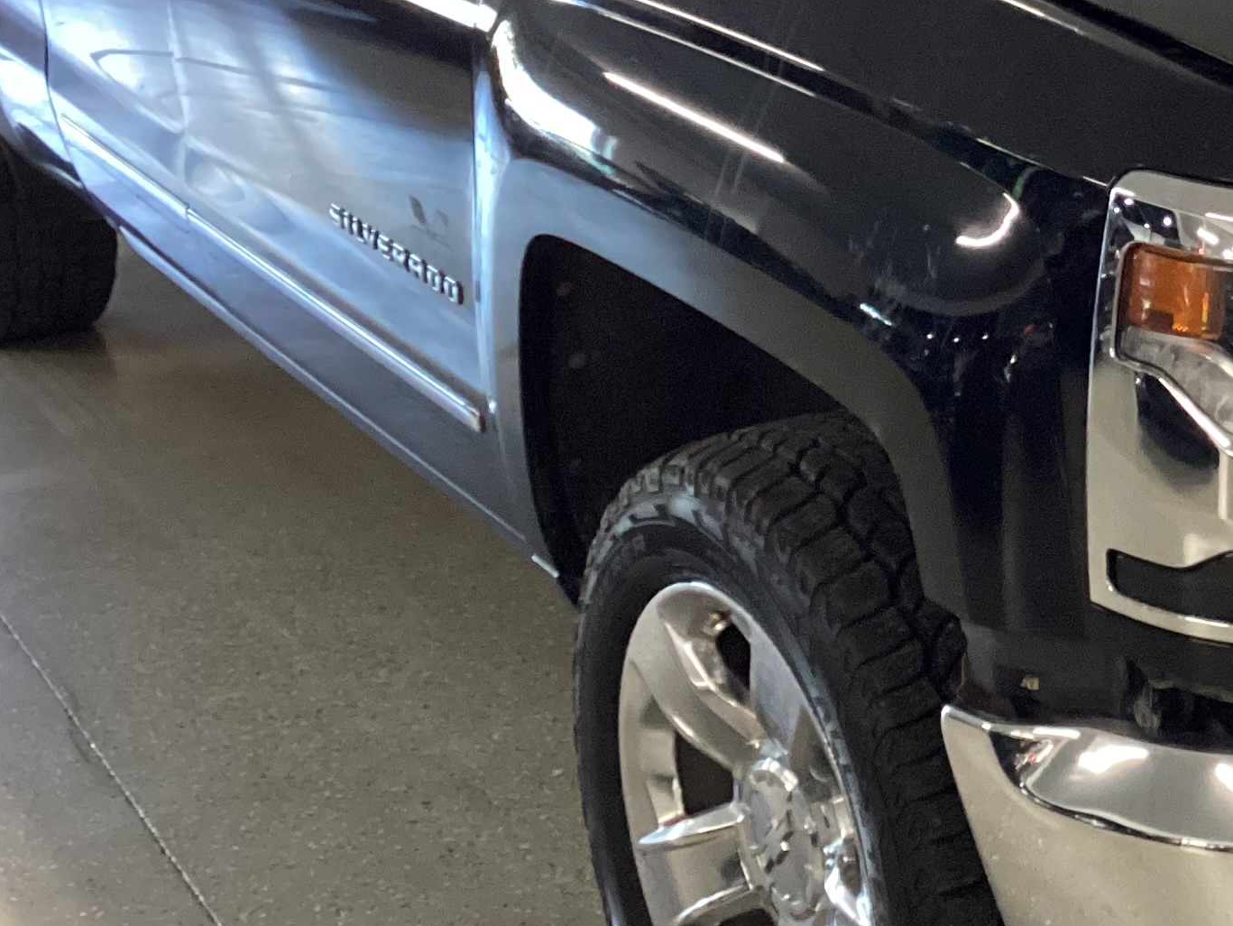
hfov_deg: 25.4
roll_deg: +1.0
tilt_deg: -17.5
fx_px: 2637
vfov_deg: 19.7
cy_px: 216
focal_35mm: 74
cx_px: 1155
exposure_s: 1/60
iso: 400
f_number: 2.4
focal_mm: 3.3
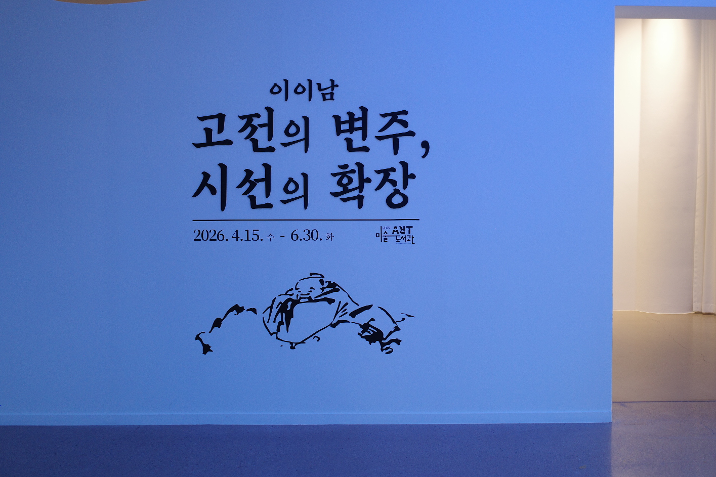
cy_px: 190
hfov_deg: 49.8
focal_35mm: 38
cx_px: 475
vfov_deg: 34.9
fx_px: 756
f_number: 2.8
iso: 320
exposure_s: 1/30
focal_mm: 18.3
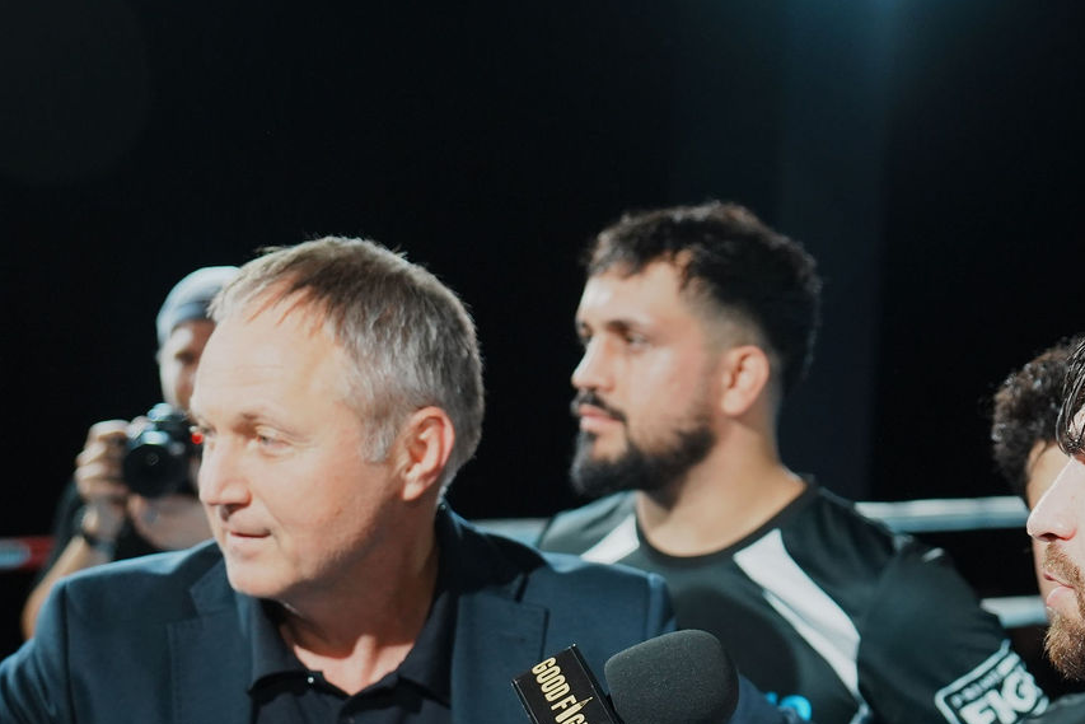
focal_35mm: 84
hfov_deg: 24.2
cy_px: 815
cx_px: 579
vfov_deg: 15.8
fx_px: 2532
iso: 1000
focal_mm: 35
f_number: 2.8
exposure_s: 1/640
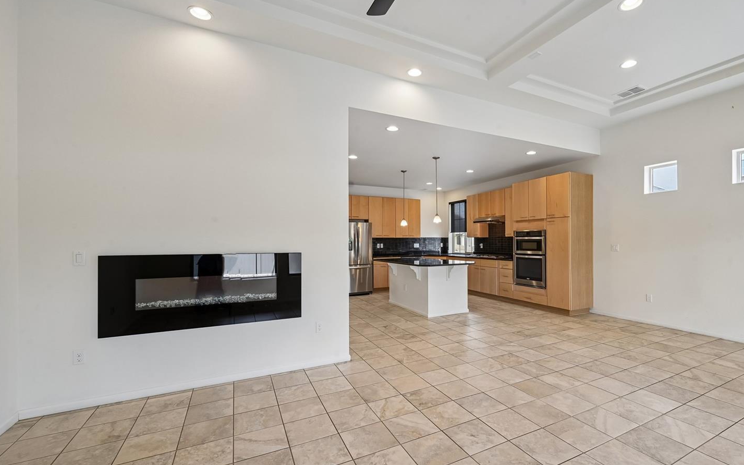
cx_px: 414
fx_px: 324
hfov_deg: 97.4
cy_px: 238
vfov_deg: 71.2
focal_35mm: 16
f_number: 10
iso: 400
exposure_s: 1/25
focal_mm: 14
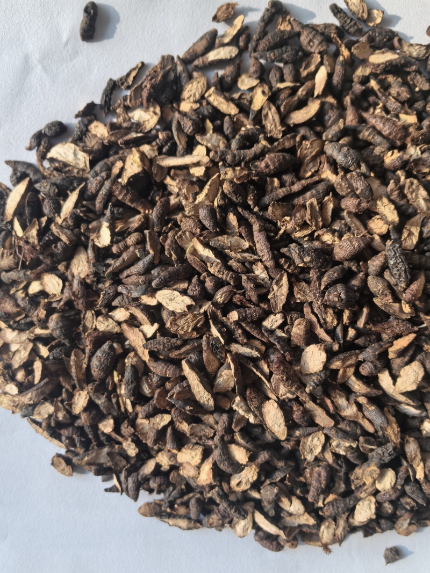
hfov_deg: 51.3
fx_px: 447
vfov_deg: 65.3
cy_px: 286
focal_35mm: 27
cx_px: 215
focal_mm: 5.75
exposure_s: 1/222
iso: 50
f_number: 2
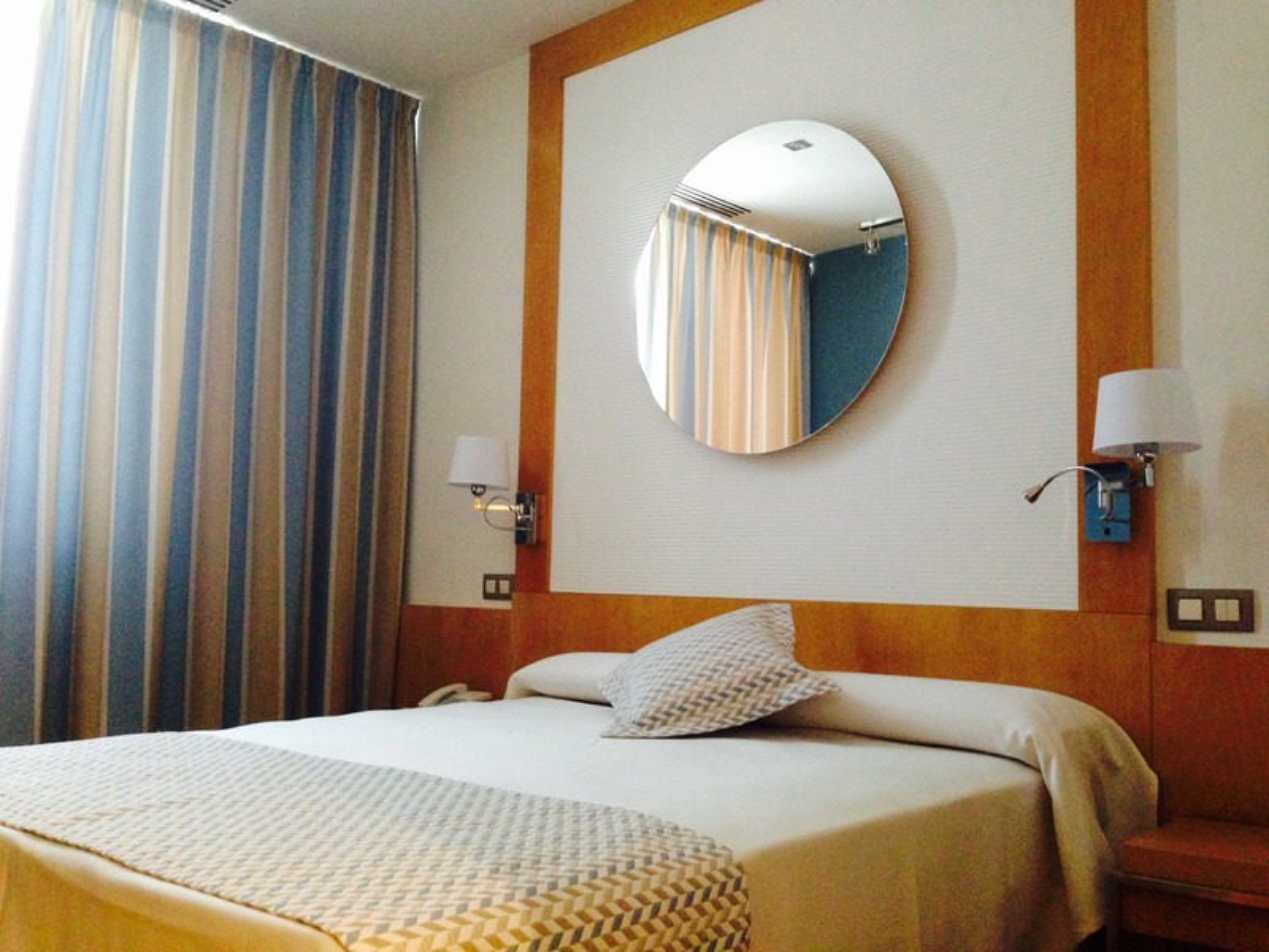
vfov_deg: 42.9
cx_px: 634
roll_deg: -1.5
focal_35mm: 33
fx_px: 1210
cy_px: 476
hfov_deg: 55.4
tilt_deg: +4.6
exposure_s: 1/17
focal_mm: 4.12
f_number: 2.4
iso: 320
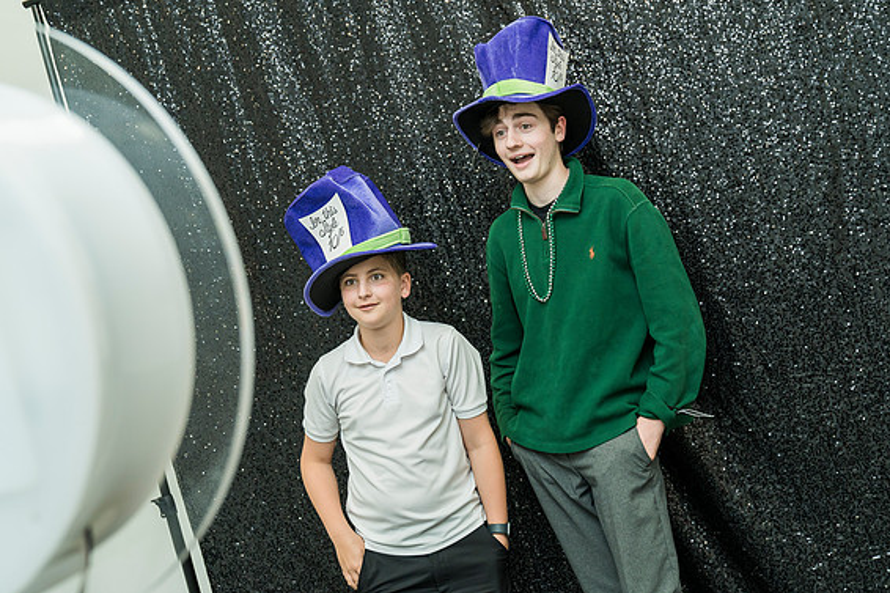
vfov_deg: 32.6
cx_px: 443
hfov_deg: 47.4
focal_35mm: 41
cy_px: 292
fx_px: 1013
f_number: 4
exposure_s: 1/160
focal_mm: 40
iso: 1250
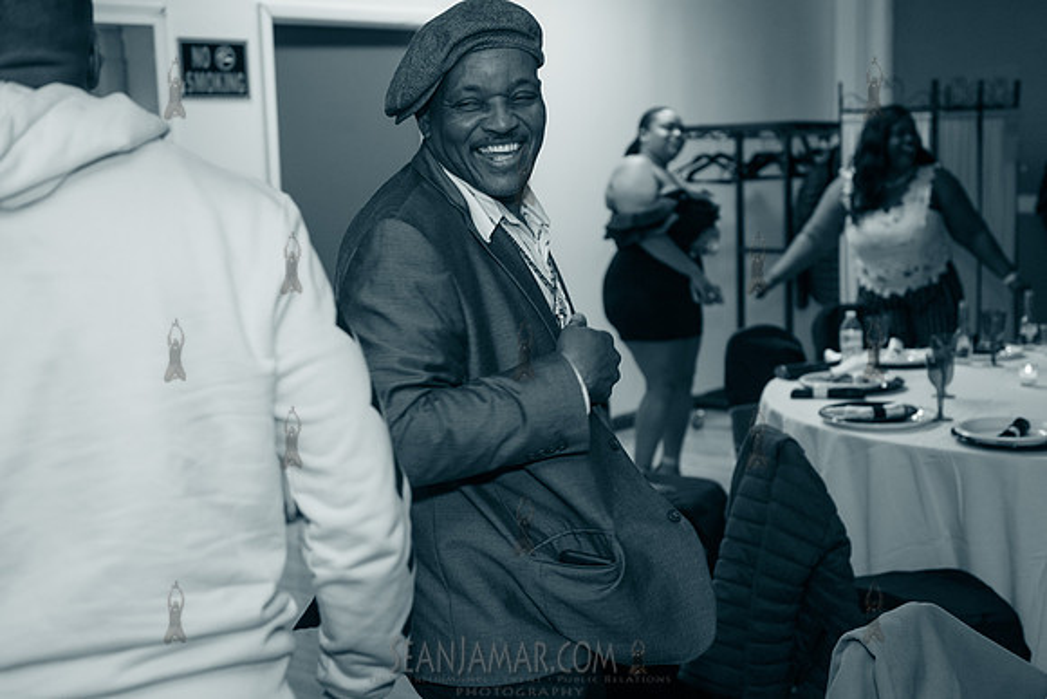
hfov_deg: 39.6
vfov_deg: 27.0
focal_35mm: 50
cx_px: 524
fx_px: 1454
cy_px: 350
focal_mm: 50
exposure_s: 1/250
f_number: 3.5
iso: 2000
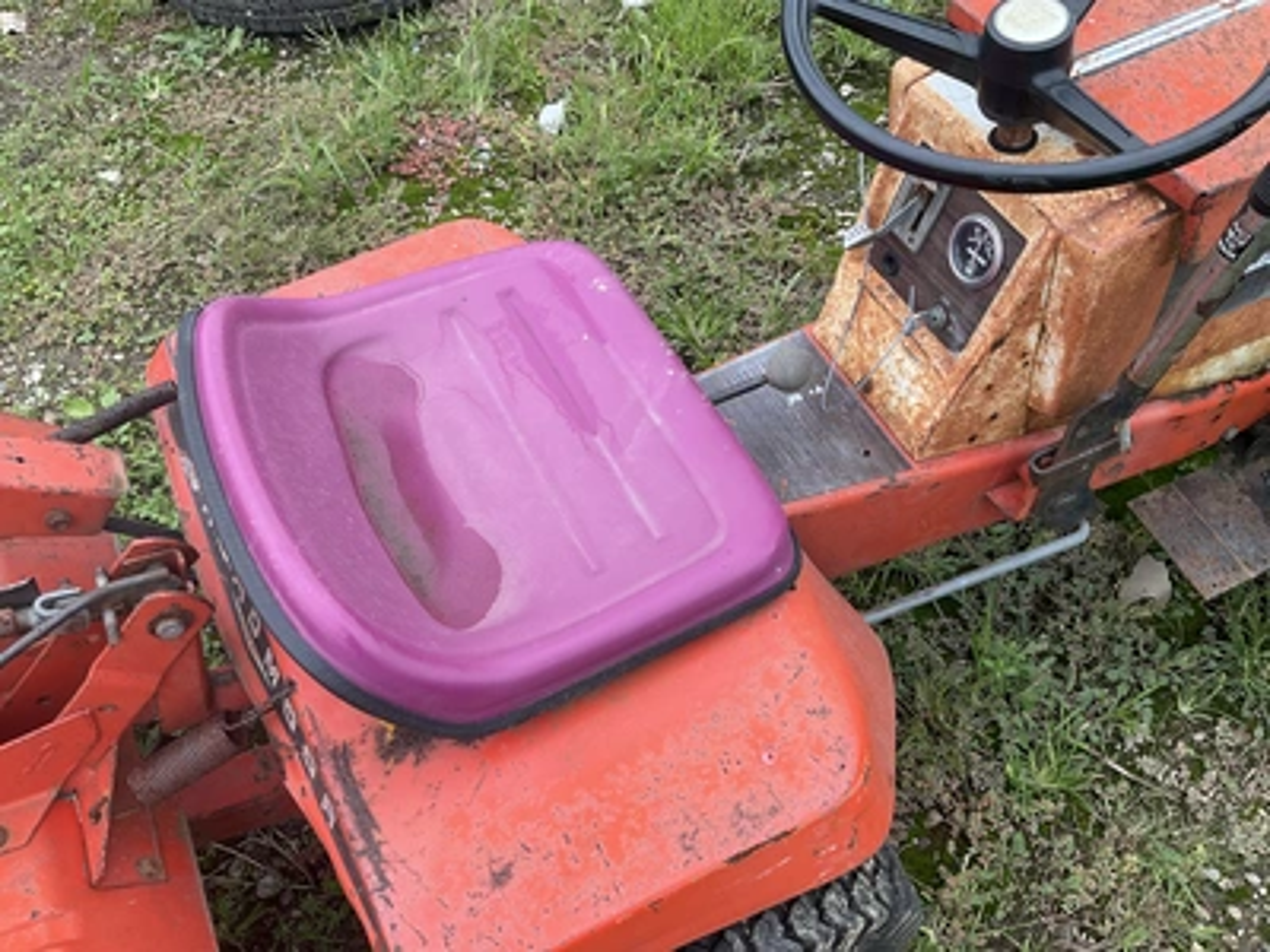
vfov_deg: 48.2
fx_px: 1064
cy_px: 476
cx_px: 635
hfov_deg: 61.7
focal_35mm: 29
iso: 20
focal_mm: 3
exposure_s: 1/175
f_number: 1.8
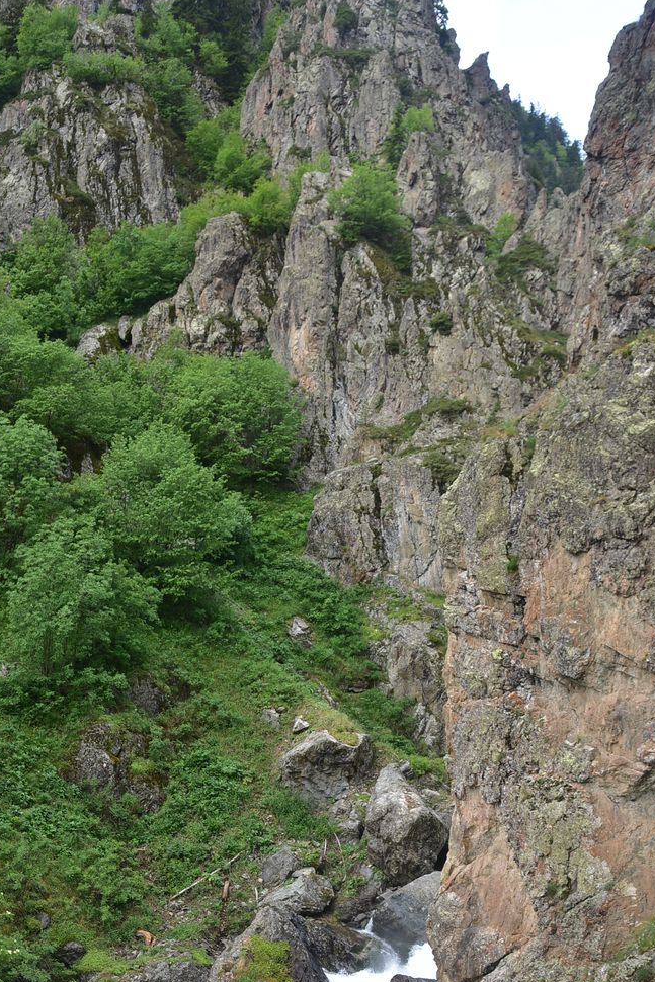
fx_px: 1828
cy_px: 640
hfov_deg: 20.3
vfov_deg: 29.9
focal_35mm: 67
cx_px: 312
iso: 250
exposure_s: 1/160
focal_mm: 50
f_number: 5
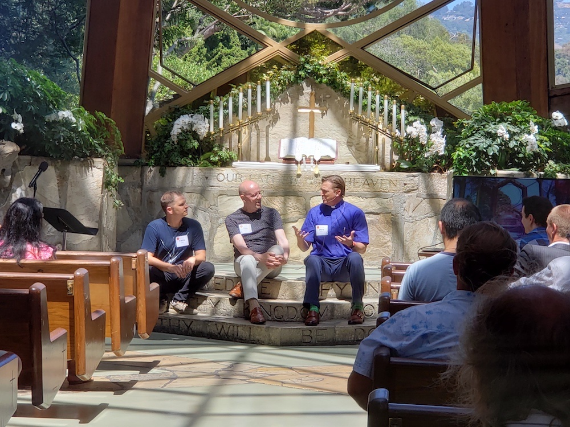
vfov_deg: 28.0
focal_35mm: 52
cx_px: 285
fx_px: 856
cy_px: 214
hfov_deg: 36.8
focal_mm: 6
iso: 32
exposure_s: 1/347
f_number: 2.4
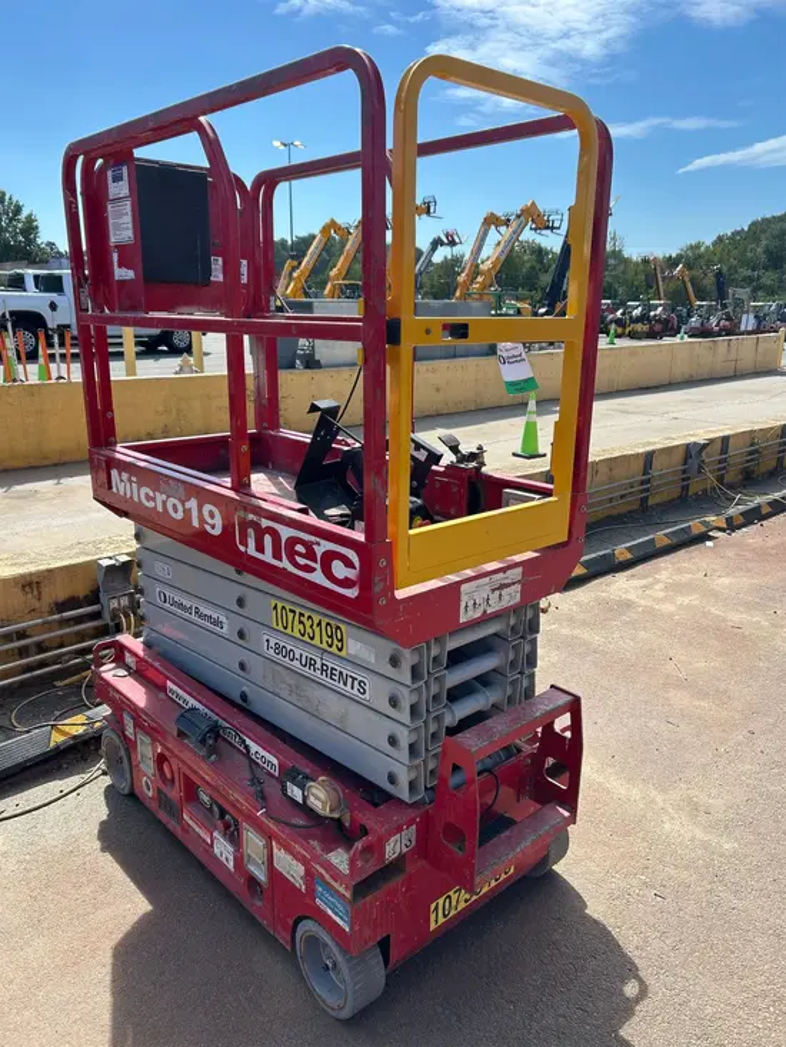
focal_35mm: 26
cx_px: 393
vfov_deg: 67.3
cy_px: 524
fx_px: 787
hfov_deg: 53.1
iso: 50
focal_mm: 5.7
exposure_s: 1/2841
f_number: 1.5
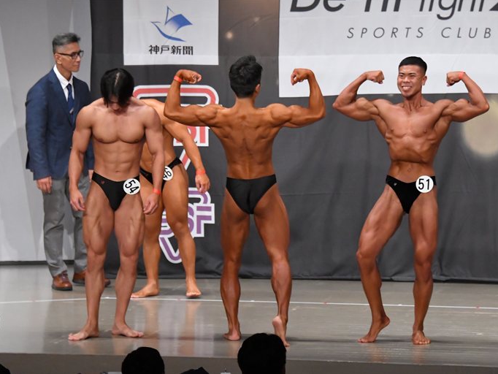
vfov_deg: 7.8
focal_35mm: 190
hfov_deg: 10.4
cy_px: 186
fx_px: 2734
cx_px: 270
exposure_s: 1/400
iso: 6400
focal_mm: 116
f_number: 5.6
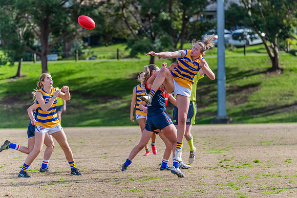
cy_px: 91
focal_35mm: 272
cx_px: 169
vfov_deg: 5.0
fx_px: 2247
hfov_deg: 7.6
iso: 800
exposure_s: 1/1600
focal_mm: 240
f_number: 5.6
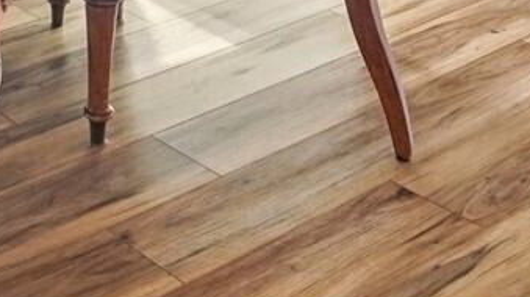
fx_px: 1179
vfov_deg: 11.3
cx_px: -59
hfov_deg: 23.7
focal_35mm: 84
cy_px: -473
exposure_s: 1/800
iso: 1600
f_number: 8
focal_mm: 16
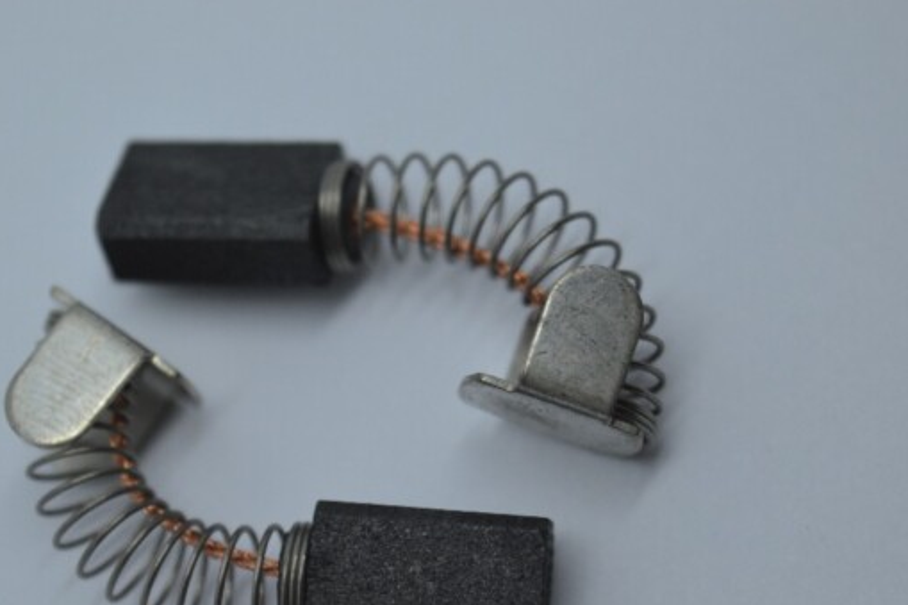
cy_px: 392
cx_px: 380
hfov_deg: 17.5
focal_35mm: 117
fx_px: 2942
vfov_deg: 11.7
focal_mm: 55
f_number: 5.6
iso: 320
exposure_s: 1/125
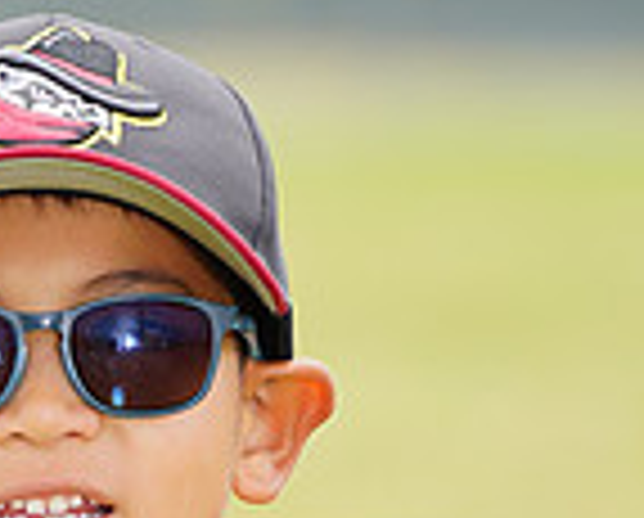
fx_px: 16406
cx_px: -311
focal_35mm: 859
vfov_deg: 1.8
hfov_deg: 2.2
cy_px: 759
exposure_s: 1/250
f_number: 6.3
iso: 100
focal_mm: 226
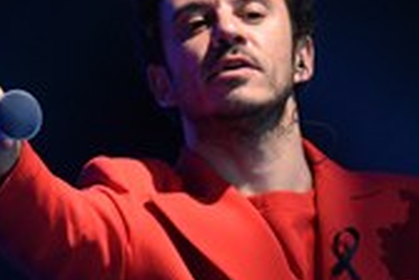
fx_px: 11068
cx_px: 289
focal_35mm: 951
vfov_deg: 1.4
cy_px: 506
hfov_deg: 2.2
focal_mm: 200
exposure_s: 1/500
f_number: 2.8
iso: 2500
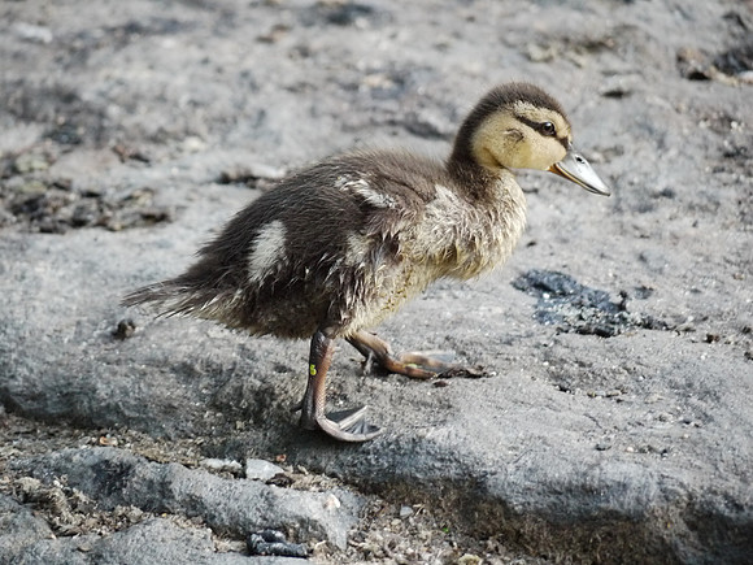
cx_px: 376
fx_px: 5917
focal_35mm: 272
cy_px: 282
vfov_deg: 5.5
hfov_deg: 7.3
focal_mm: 136
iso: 1000
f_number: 5.1
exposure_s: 1/125
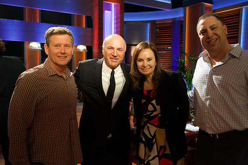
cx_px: 124
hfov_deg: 57.2
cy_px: 82
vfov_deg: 40.0
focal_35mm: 33
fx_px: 227
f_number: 4
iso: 3200
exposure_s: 1/60
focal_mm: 33
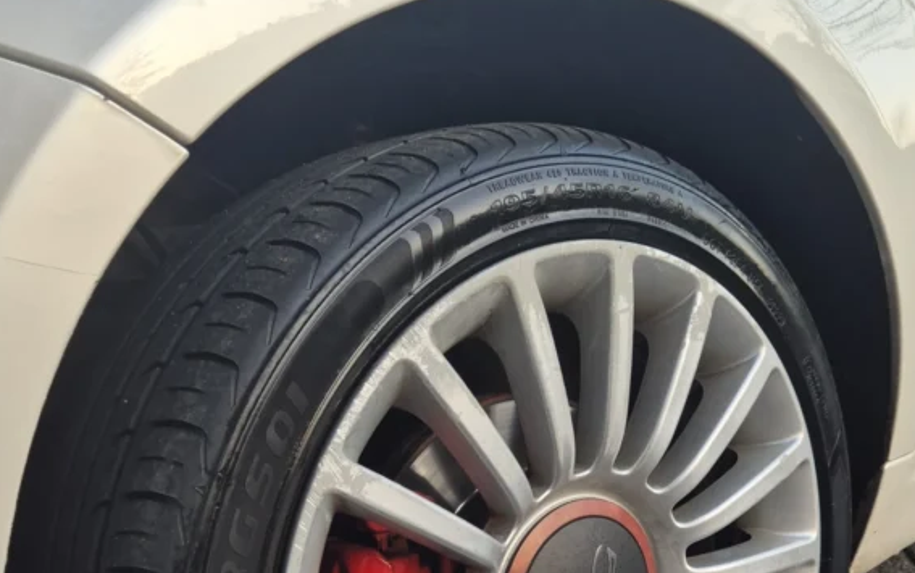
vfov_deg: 28.1
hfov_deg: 45.0
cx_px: 550
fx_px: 1098
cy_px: 521
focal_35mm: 44
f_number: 1.8
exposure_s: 1/180
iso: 80
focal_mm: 5.4
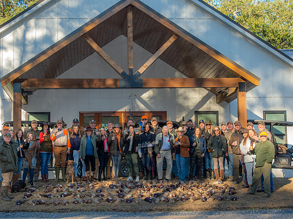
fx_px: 710
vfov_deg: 17.5
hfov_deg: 23.3
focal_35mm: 84
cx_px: 135
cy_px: 102
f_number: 5.6
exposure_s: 1/125
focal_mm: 70
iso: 160
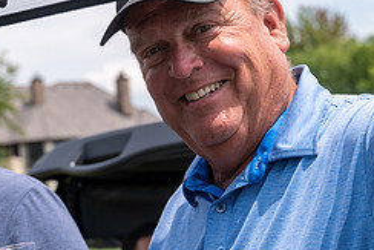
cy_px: 107
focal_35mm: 124
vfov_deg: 11.1
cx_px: 182
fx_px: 1289
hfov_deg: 16.5
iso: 250
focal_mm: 52
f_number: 5
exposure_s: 1/1600
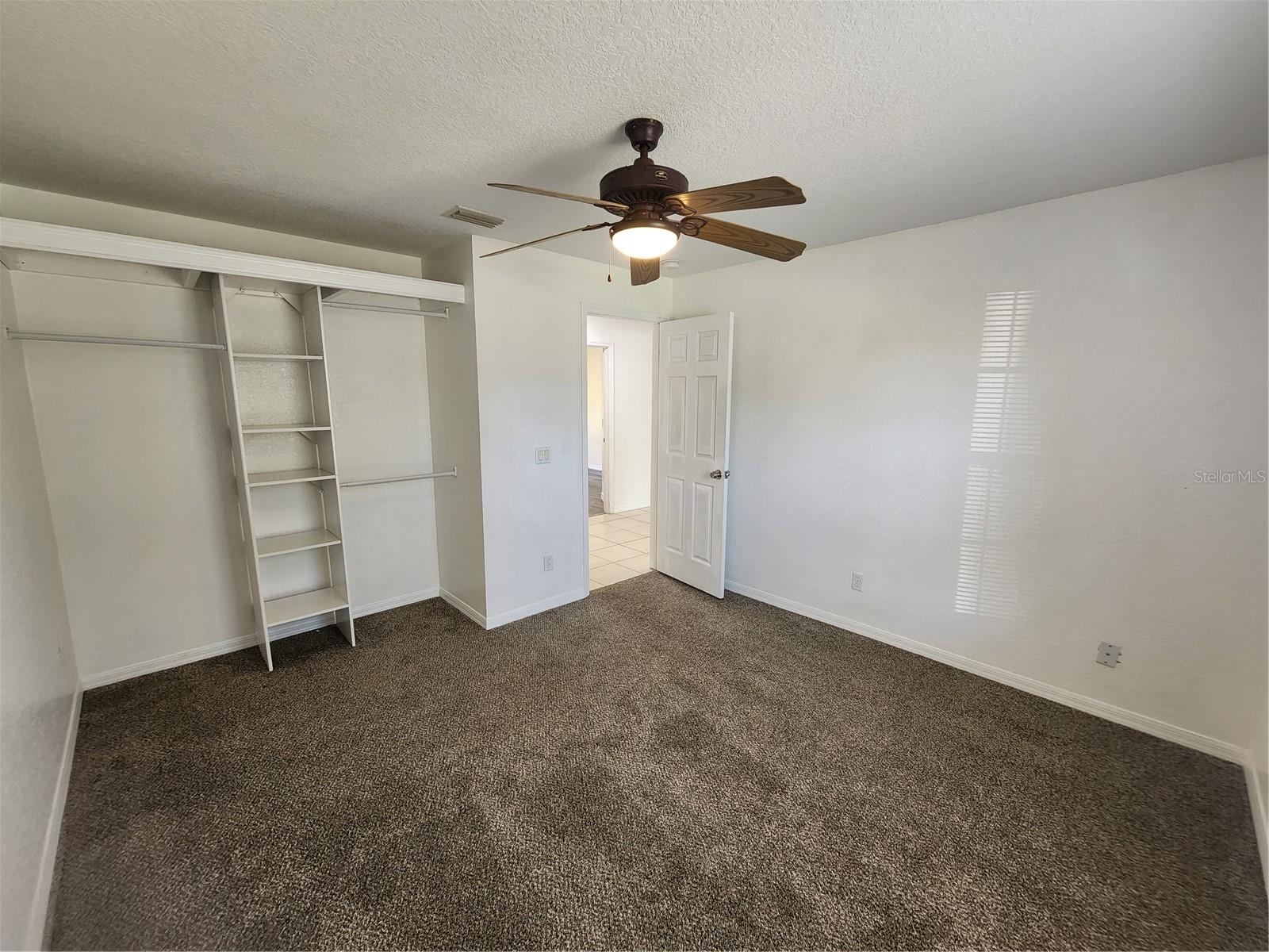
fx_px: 477
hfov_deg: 106.2
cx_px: 634
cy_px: 476
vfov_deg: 89.9
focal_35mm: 13
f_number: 2.2
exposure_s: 1/60
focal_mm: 2.2
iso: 250
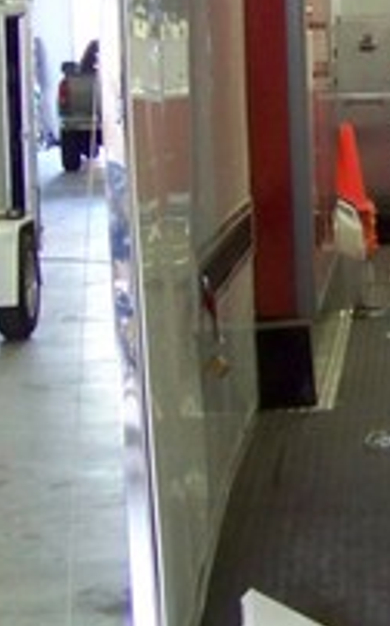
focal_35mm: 132
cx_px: 752
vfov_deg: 15.8
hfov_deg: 9.3
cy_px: 231
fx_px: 2248
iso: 309
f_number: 2.8
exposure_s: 1/30
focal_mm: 5.85
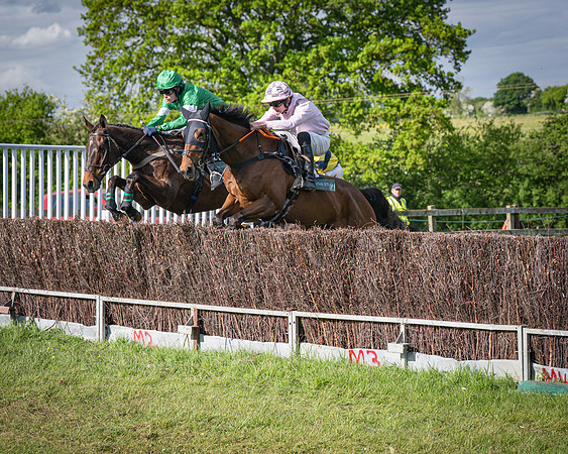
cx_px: 306
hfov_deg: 17.1
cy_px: 191
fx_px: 1889
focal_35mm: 112
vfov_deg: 13.7
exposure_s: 1/4000
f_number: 4
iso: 400
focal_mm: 73
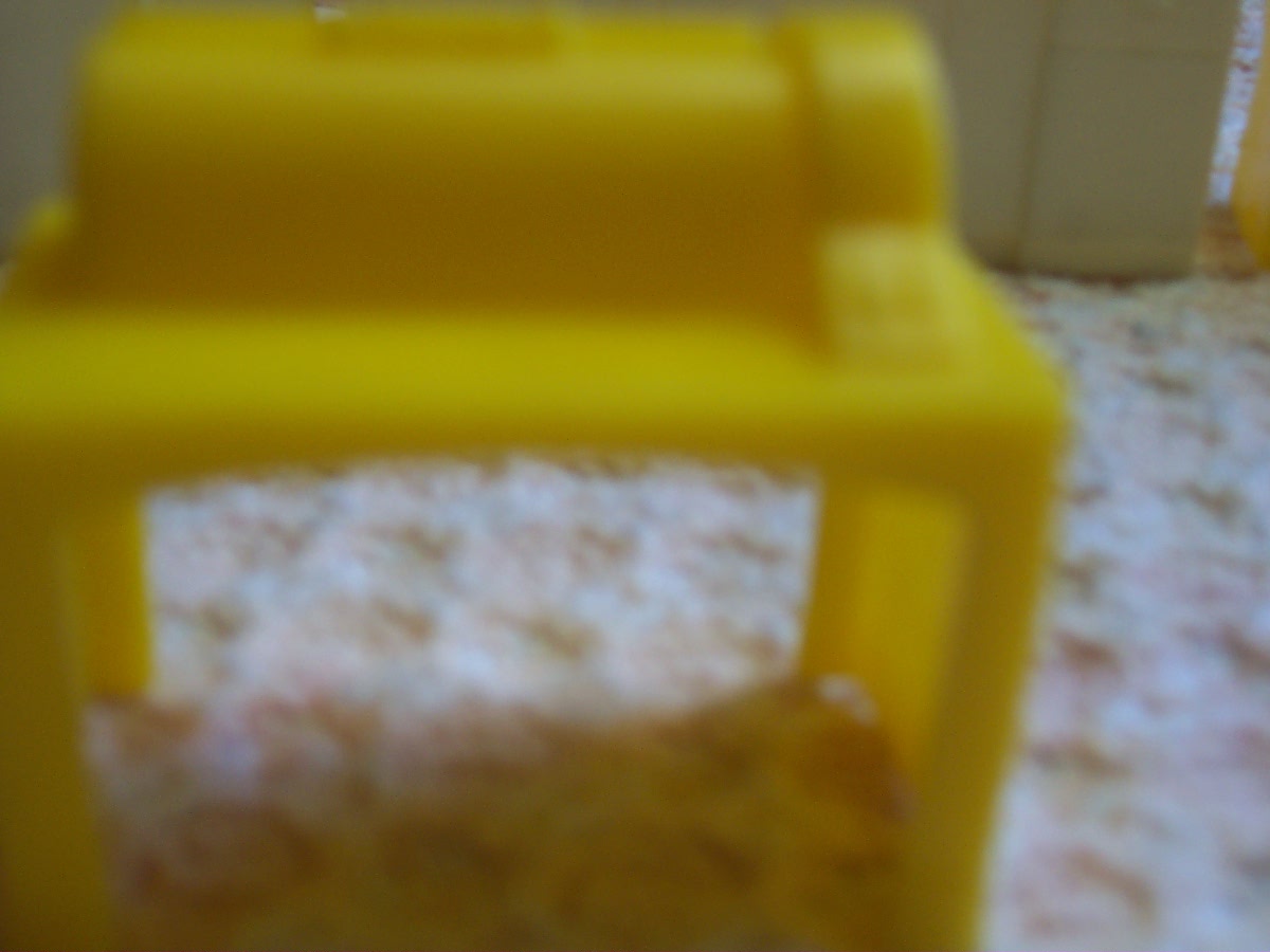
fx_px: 1688
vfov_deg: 31.5
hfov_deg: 41.2
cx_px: 635
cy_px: 476
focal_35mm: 46
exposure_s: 1/60
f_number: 3
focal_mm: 7
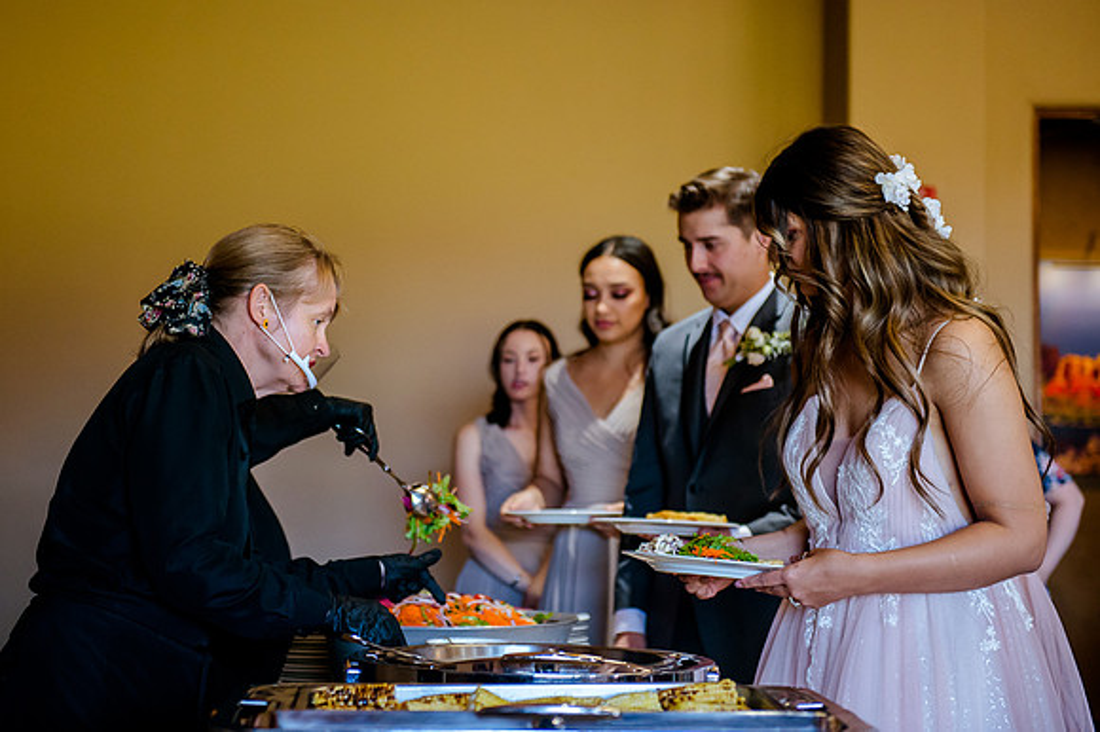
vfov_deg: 18.4
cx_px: 493
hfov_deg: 27.4
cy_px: 307
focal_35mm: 74
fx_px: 2258
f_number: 2.8
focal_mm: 62
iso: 2500
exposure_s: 1/200
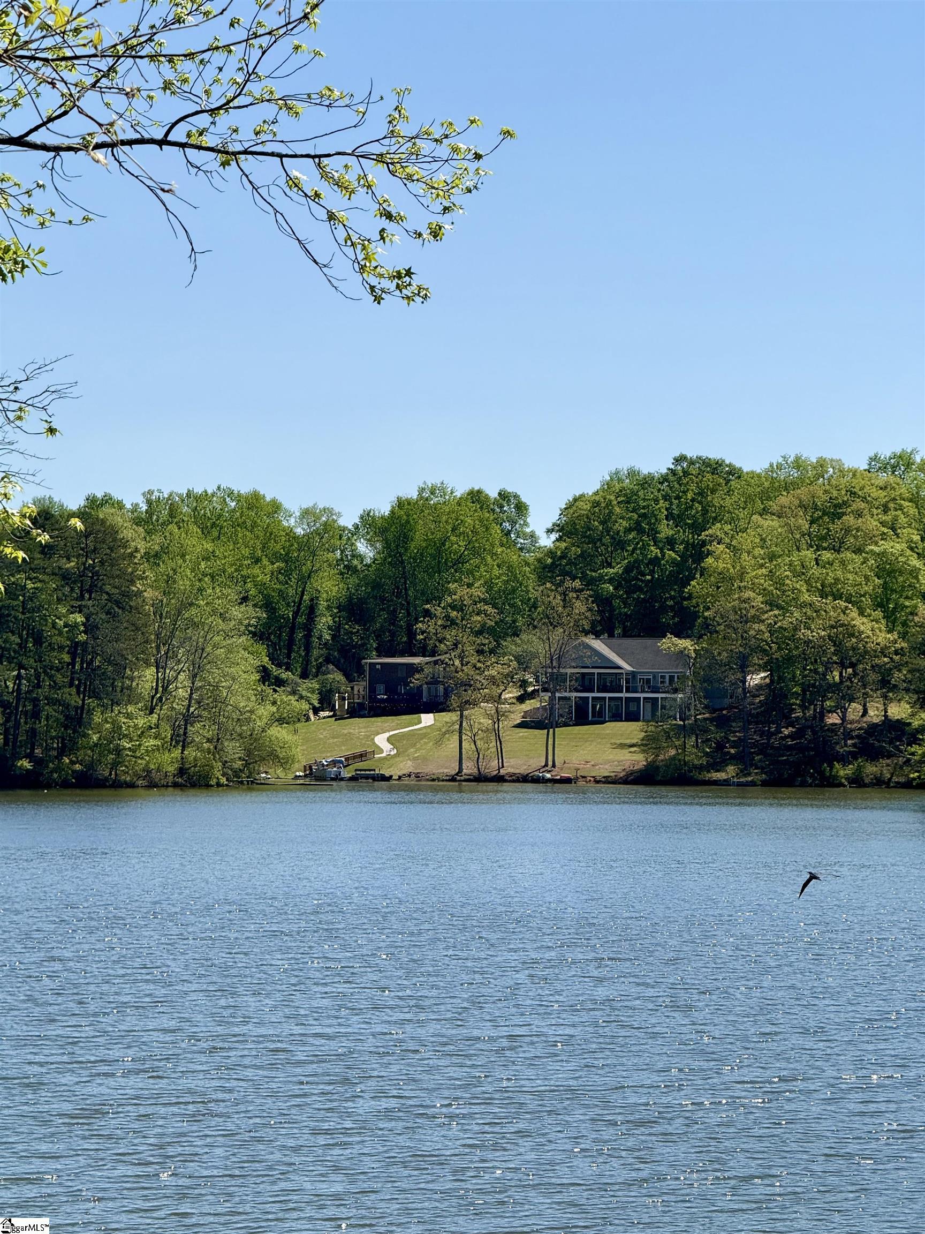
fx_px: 4275
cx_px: 462
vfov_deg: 16.4
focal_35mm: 120
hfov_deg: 12.3
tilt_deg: +2.5
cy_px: 617
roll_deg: -1.4
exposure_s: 1/2146
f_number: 2.8
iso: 50
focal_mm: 15.66
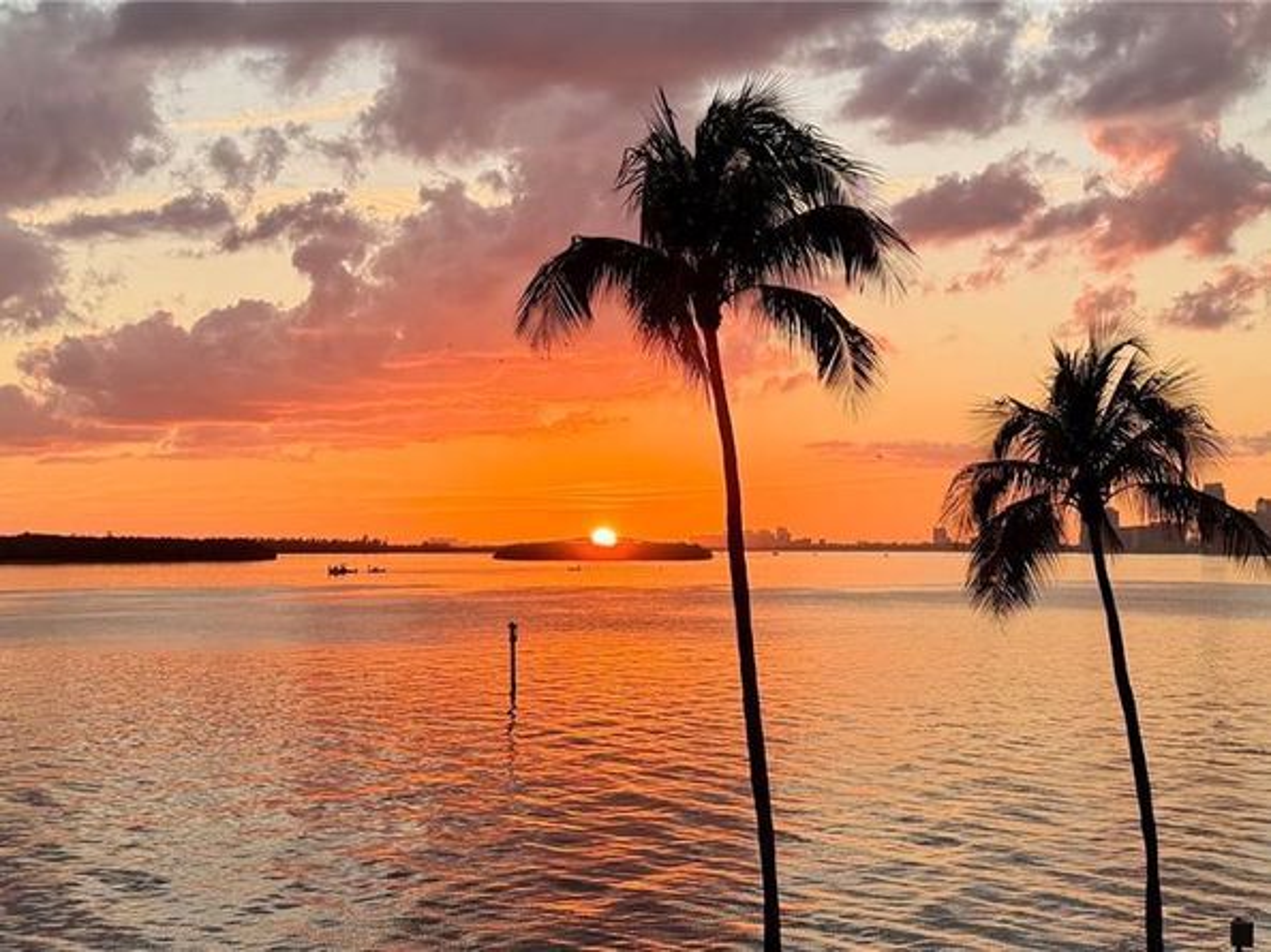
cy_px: 476
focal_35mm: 24
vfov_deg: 56.8
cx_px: 636
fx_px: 881
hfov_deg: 71.6
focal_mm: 6.76
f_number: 1.78
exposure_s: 1/1292
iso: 80
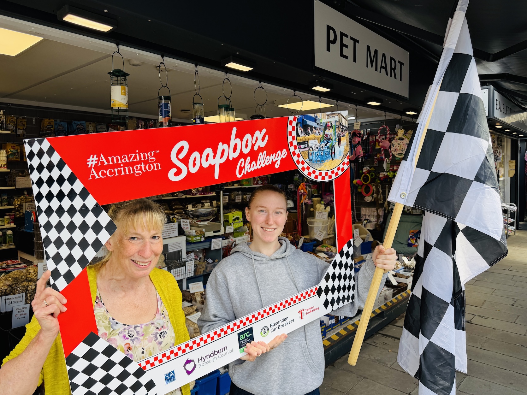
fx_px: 365
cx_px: 264
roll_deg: +1.5
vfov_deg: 56.8
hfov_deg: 71.6
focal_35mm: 24
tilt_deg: -2.0
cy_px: 198
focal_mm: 6.76
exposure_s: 1/528
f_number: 1.78
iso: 80
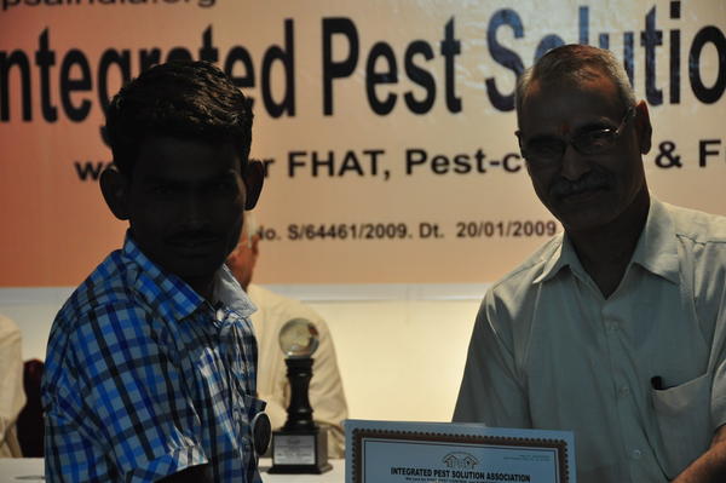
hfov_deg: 19.5
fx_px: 2116
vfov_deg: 13.0
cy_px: 242
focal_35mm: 105
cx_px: 363
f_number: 5
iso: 800
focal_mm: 70
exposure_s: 1/60
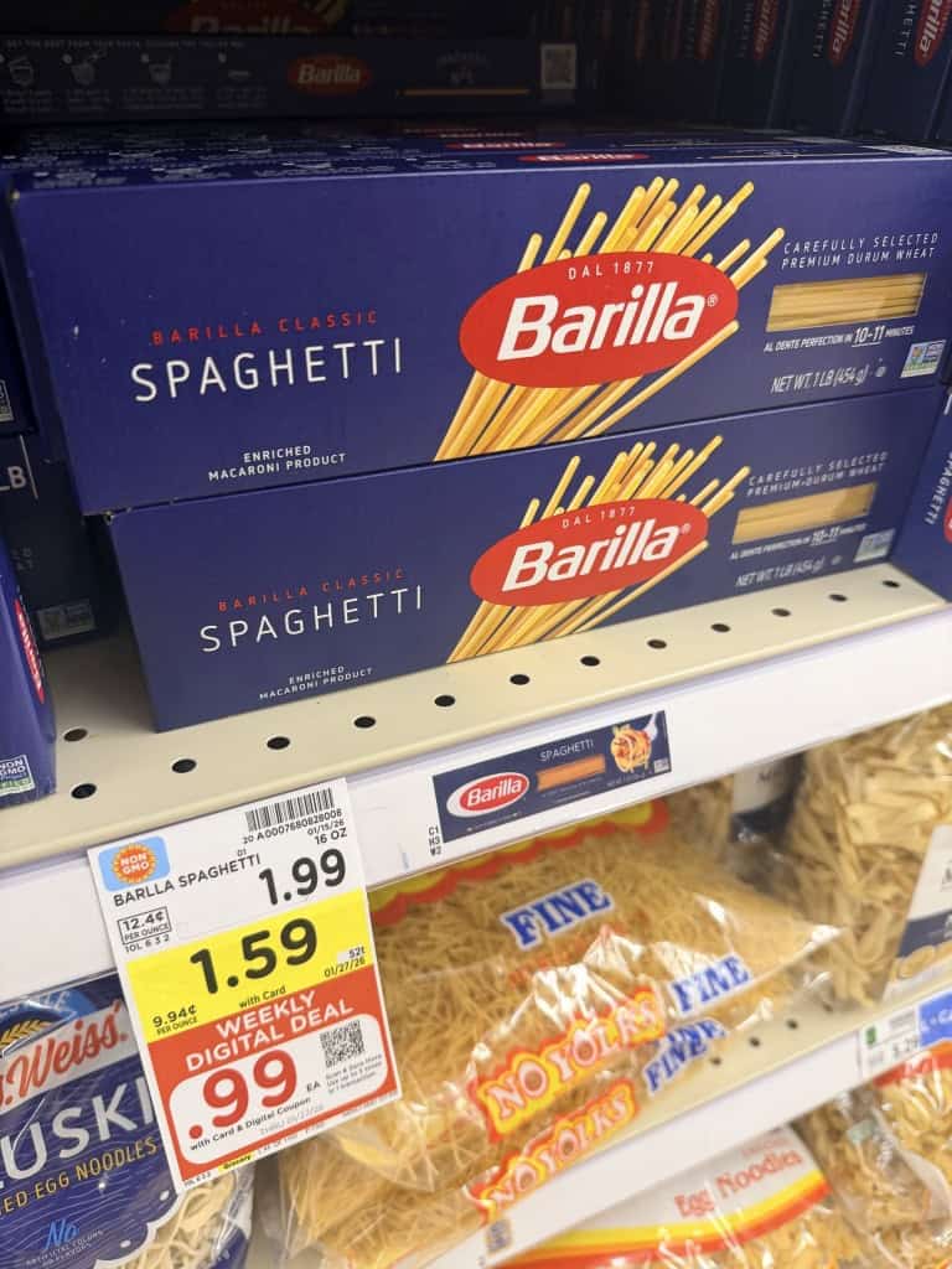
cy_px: 634
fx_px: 880
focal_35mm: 24
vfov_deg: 71.6
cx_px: 476
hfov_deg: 56.8
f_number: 1.8
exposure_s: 1/42
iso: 160
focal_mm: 6.8
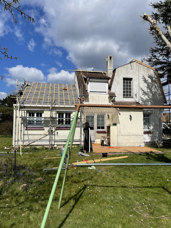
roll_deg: +0.2
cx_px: 86
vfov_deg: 67.3
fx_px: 171
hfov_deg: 53.1
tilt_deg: +3.7
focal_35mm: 26
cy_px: 114
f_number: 1.6
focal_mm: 4.2
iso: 32
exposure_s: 1/7813
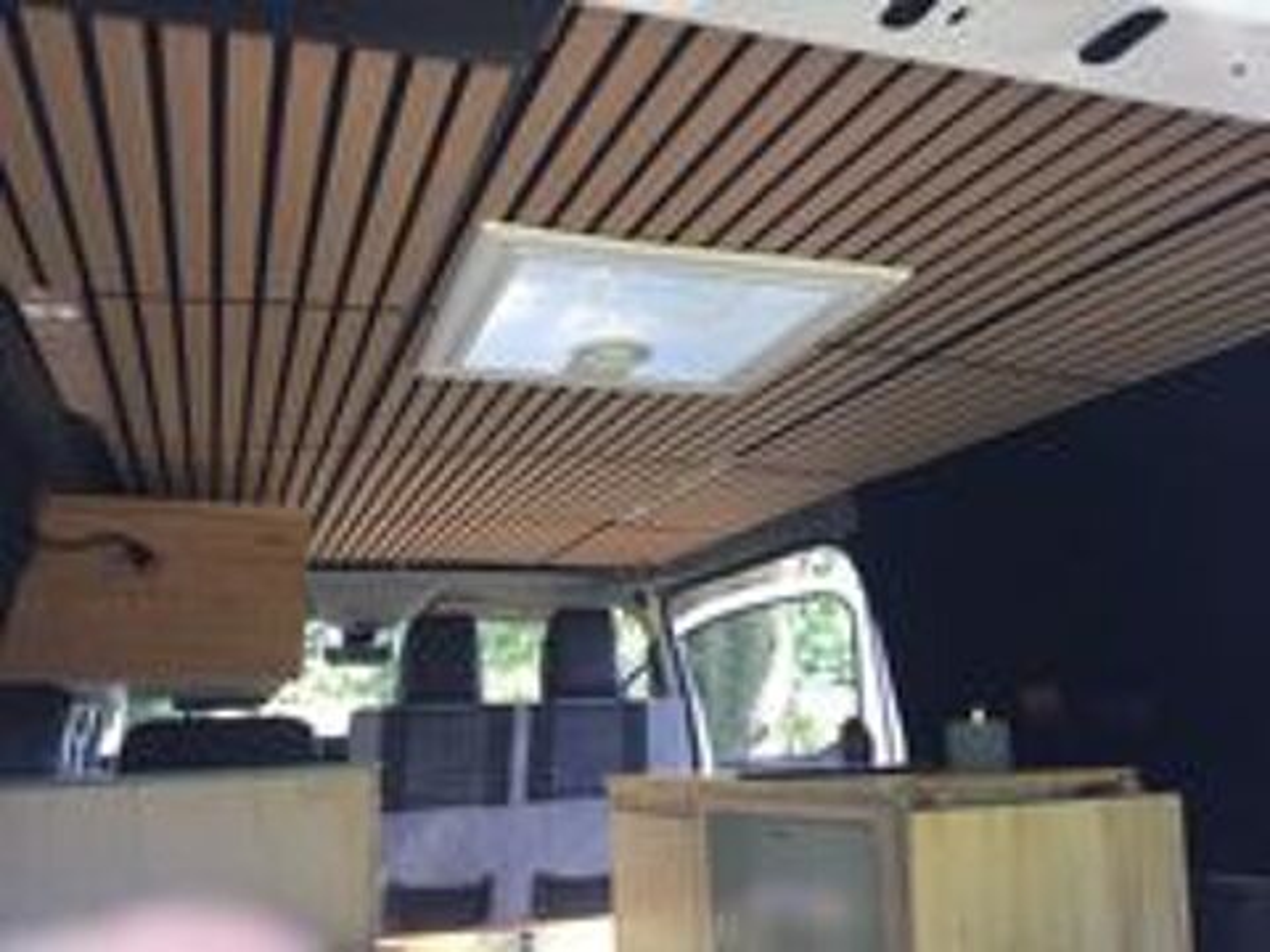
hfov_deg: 58.4
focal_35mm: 31
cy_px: 476
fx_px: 1137
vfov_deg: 45.4
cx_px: 635
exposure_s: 1/50
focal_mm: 3.3
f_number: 2.4
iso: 25
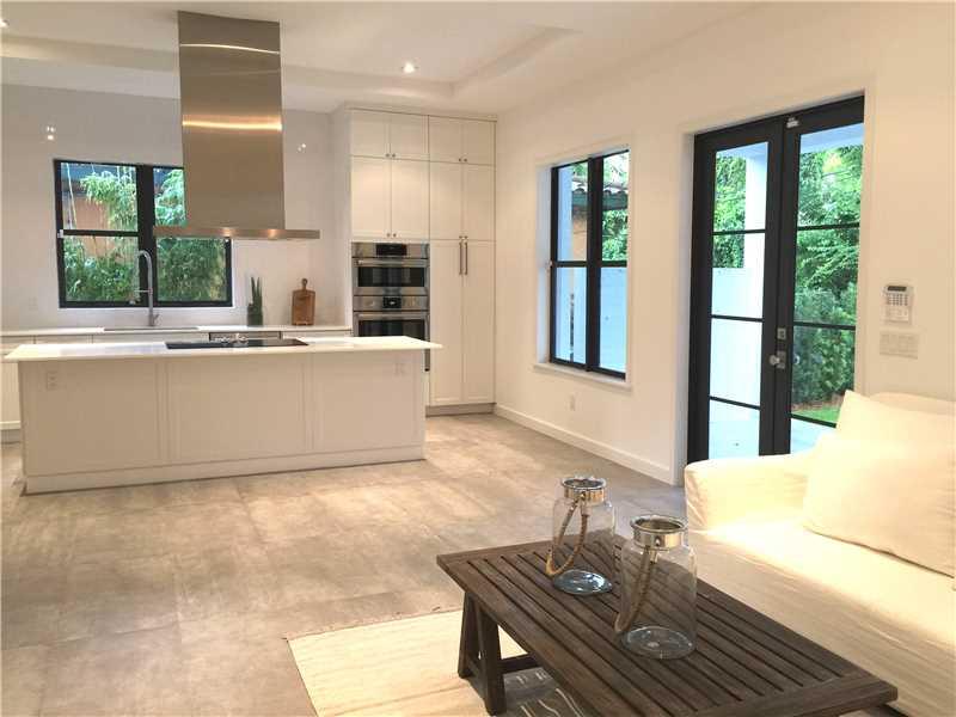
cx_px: 478
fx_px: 801
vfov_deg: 48.2
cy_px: 358
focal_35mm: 29
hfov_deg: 61.7
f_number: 2.2
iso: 40
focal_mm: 4.15
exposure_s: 1/15
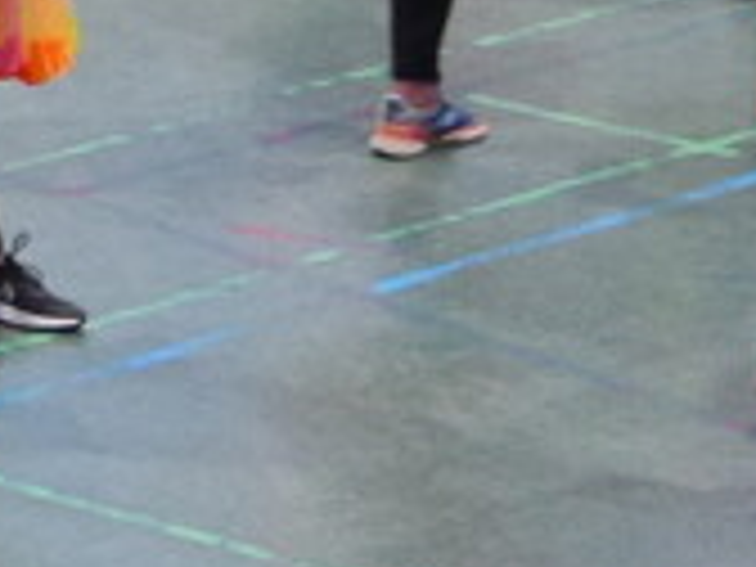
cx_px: -1706
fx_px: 7950
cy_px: -436
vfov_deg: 4.1
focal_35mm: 364
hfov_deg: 5.1
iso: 2500
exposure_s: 1/60
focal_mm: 25
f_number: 4.7
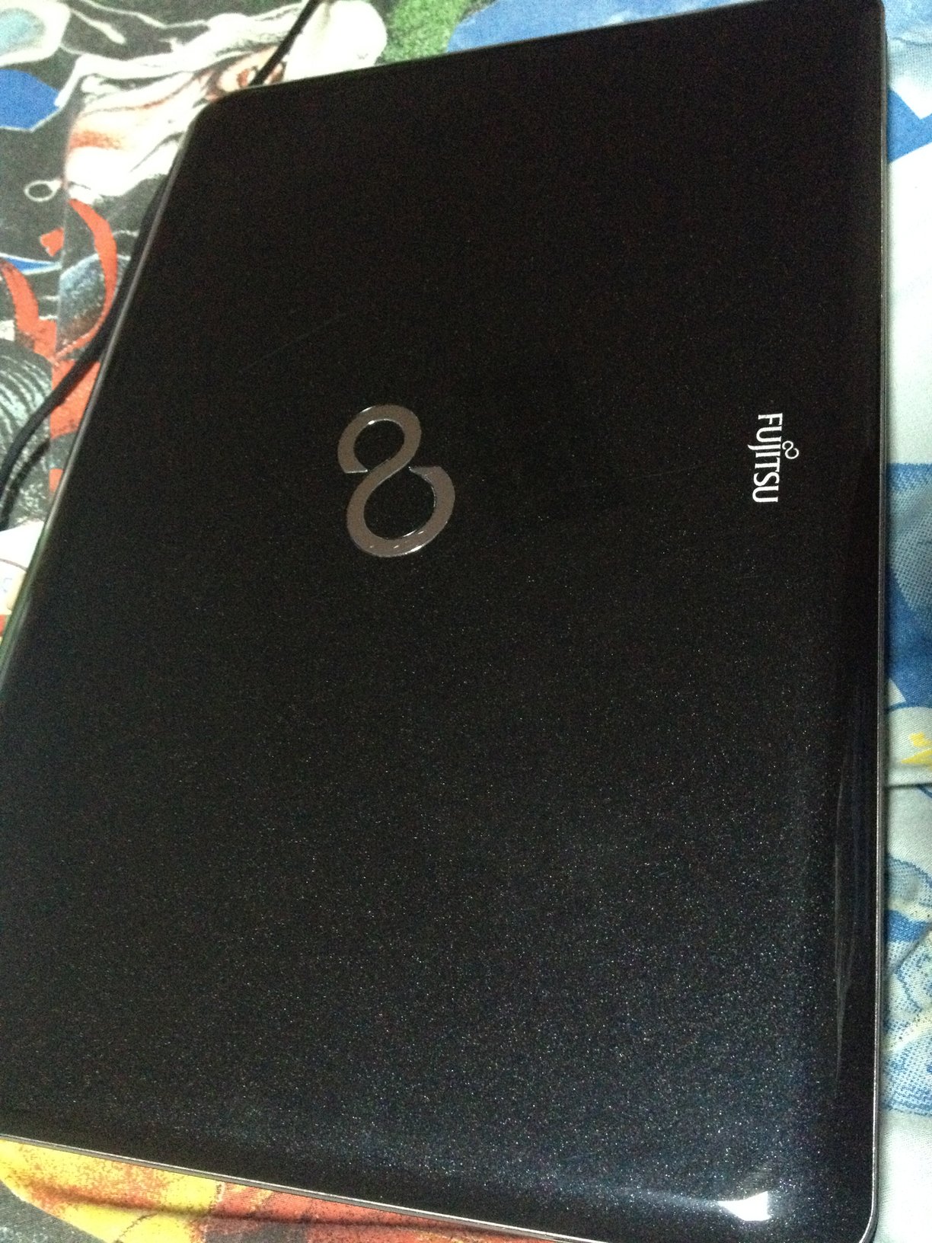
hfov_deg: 40.7
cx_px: 466
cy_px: 622
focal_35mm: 35
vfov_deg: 52.6
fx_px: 1256
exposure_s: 1/17
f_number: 2.4
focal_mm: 4.28
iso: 800
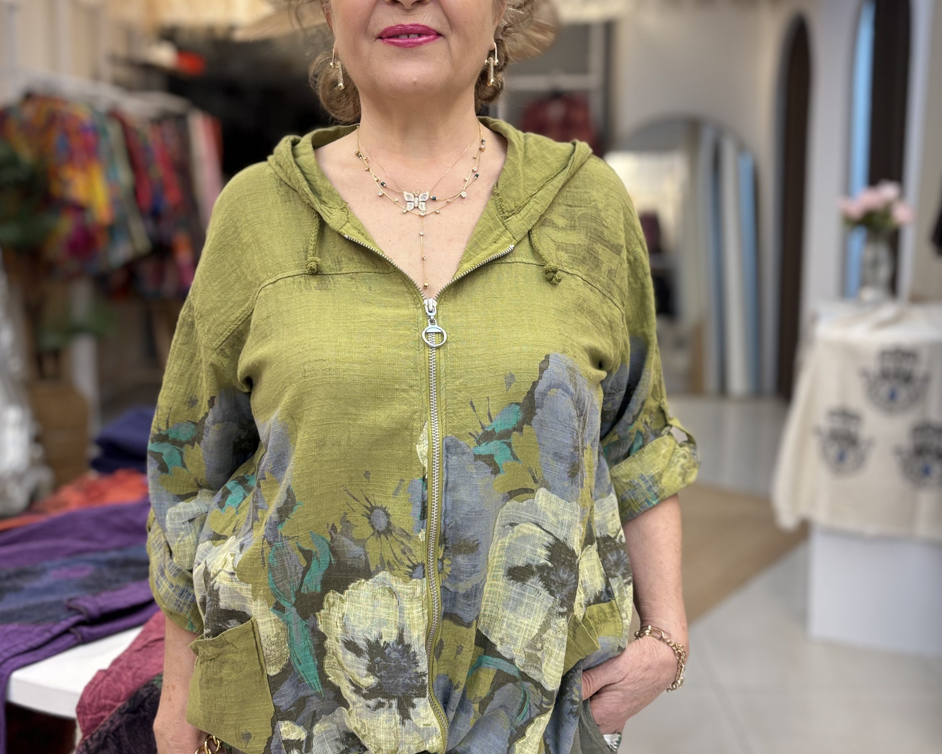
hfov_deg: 50.3
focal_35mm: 36
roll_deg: +1.1
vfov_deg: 41.0
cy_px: 298
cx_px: 444
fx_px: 1004
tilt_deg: -5.6
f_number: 1.6
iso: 100
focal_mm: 5.96
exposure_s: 1/171
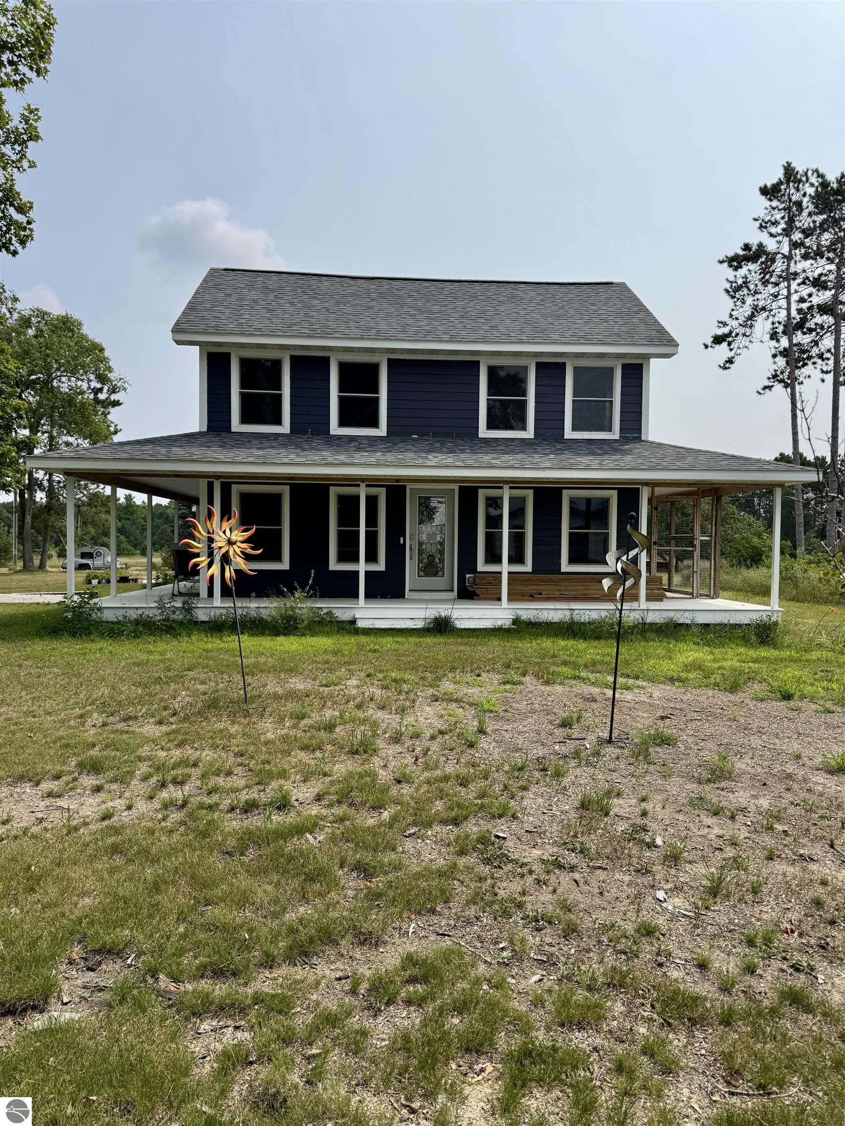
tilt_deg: -1.2
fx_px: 781
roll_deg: +0.2
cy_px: 563
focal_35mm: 24
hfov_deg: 56.8
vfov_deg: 71.6
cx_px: 422
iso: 80
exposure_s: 1/6410
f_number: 1.78
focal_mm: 6.76
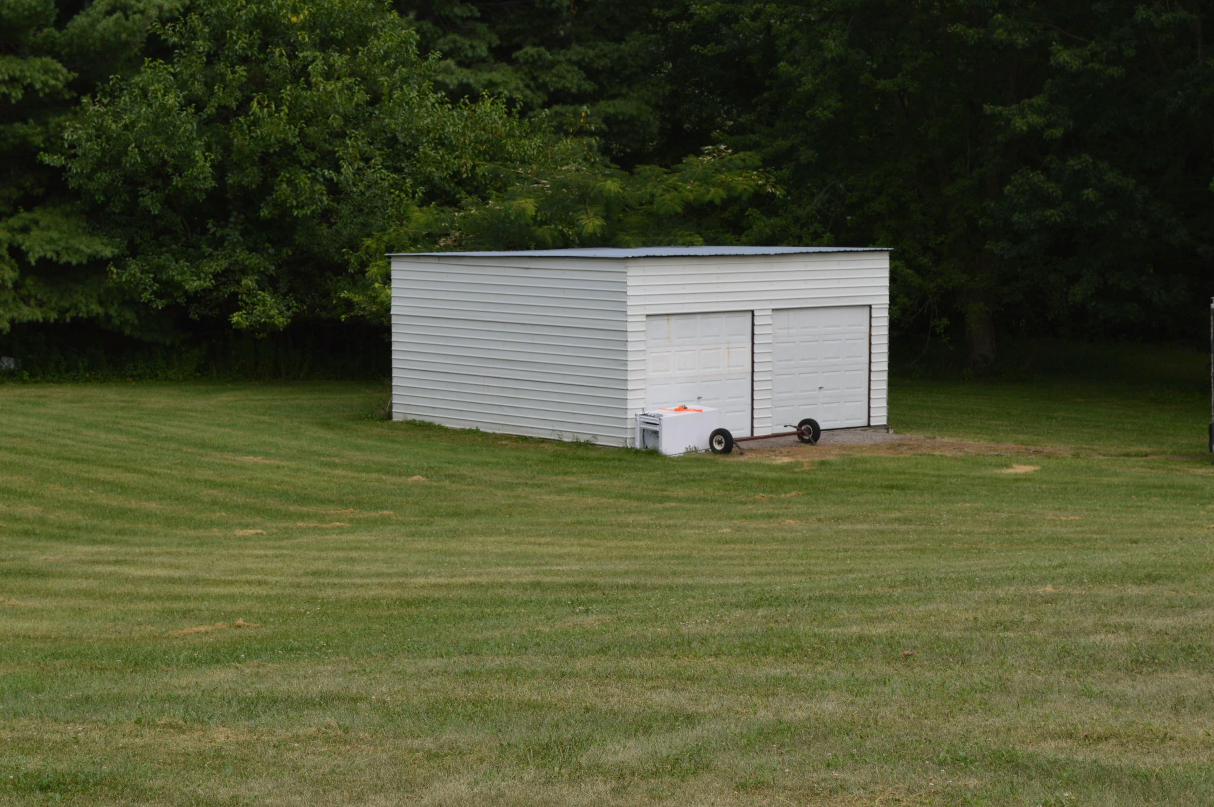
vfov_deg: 16.5
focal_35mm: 82
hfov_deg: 24.6
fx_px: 2779
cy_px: 404
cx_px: 607
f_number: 8
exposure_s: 1/160
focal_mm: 55
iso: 100
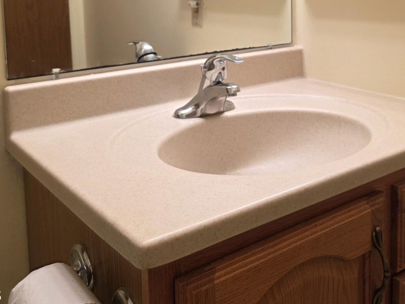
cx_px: 247
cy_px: 37
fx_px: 503
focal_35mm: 43
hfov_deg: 43.6
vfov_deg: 32.2
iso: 320
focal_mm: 6.3
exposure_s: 1/120
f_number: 1.7
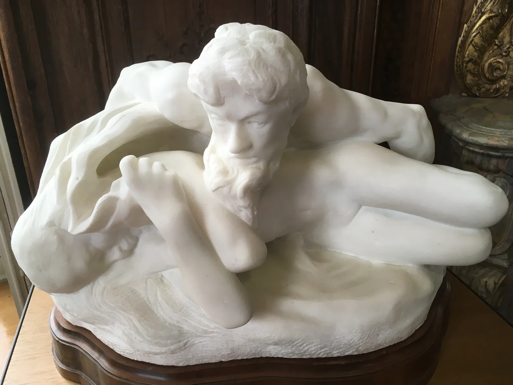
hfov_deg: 61.7
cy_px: 192
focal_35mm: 29
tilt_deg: -26.0
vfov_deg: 48.2
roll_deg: +0.3
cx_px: 256
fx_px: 430
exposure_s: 1/40
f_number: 2.2
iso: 32
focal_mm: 4.15
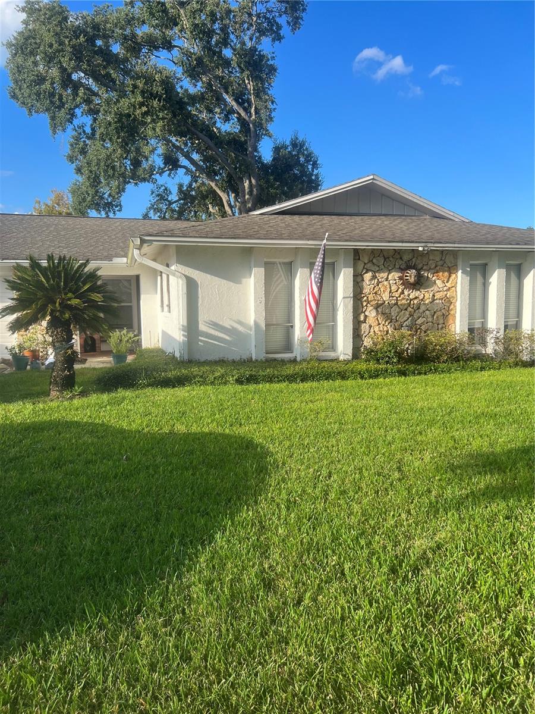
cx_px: 268
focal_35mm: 26
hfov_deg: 53.1
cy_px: 357
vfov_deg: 67.3
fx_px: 536
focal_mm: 5.7
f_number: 1.5
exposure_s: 1/1698
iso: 50
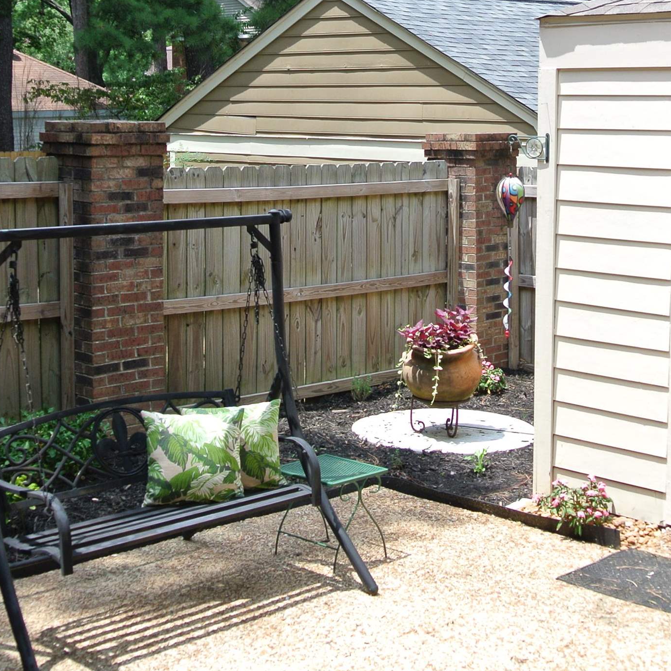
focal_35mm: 57
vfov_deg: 29.9
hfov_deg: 30.0
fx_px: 1250
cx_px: 393
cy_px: 233
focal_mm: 11.4
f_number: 4
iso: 100
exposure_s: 1/320
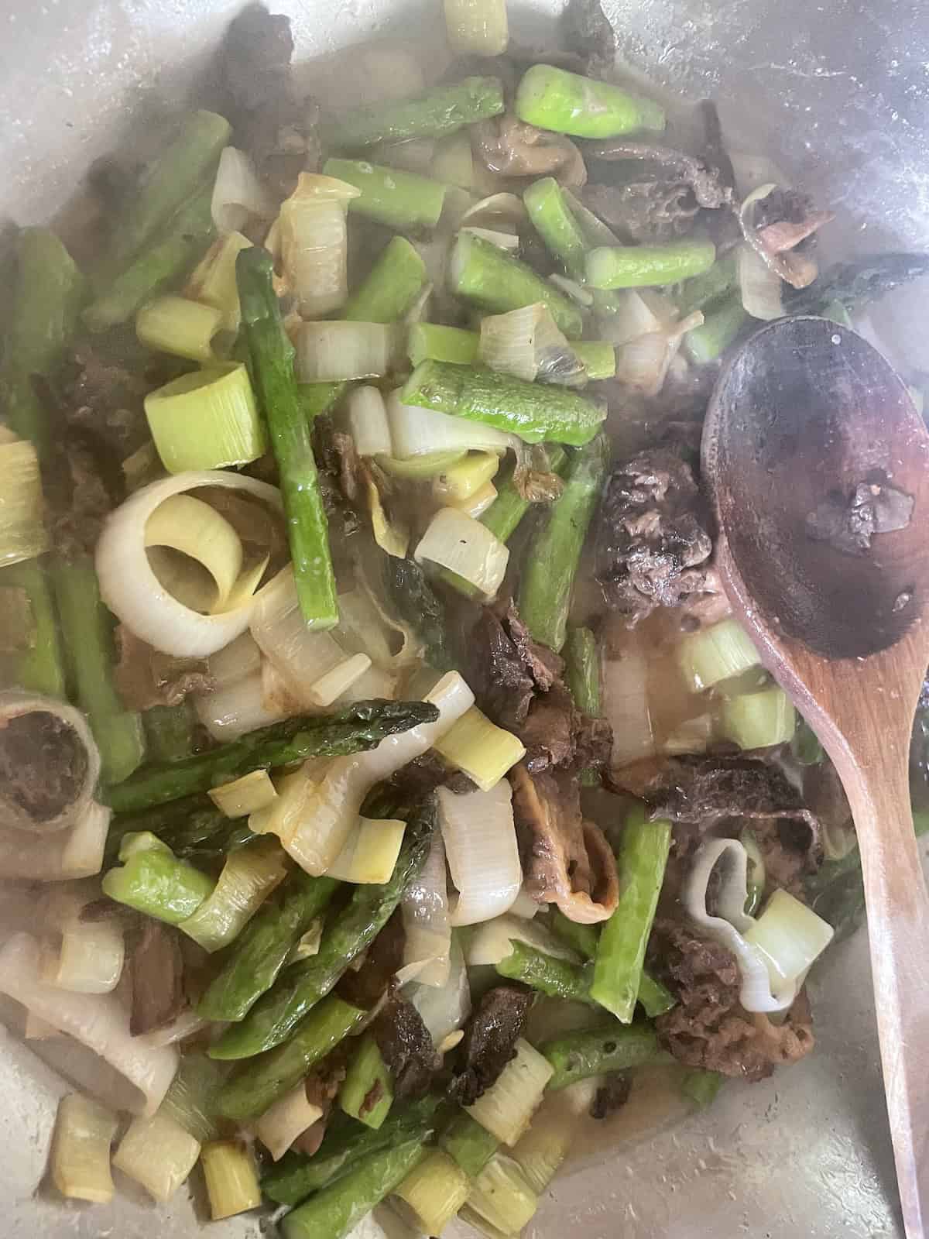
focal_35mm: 26
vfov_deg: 67.3
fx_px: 930
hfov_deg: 53.1
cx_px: 464
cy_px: 620
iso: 640
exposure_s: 1/33
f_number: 1.6
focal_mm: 4.2
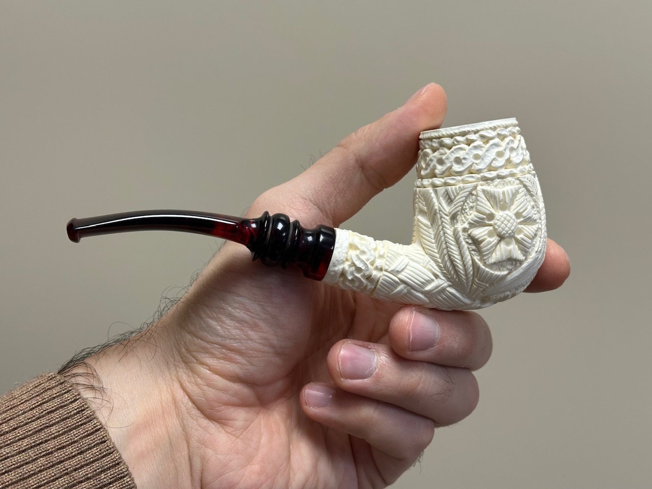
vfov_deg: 30.3
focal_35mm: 48
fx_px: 904
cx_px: 326
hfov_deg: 39.7
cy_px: 244
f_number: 1.78
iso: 80
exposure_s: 1/121
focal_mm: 6.86
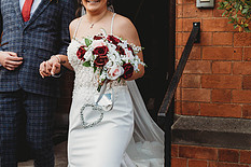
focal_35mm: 81
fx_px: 564
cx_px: 27
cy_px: 91
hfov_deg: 24.4
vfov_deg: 16.8
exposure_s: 1/800
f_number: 4.5
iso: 720
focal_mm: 32.5
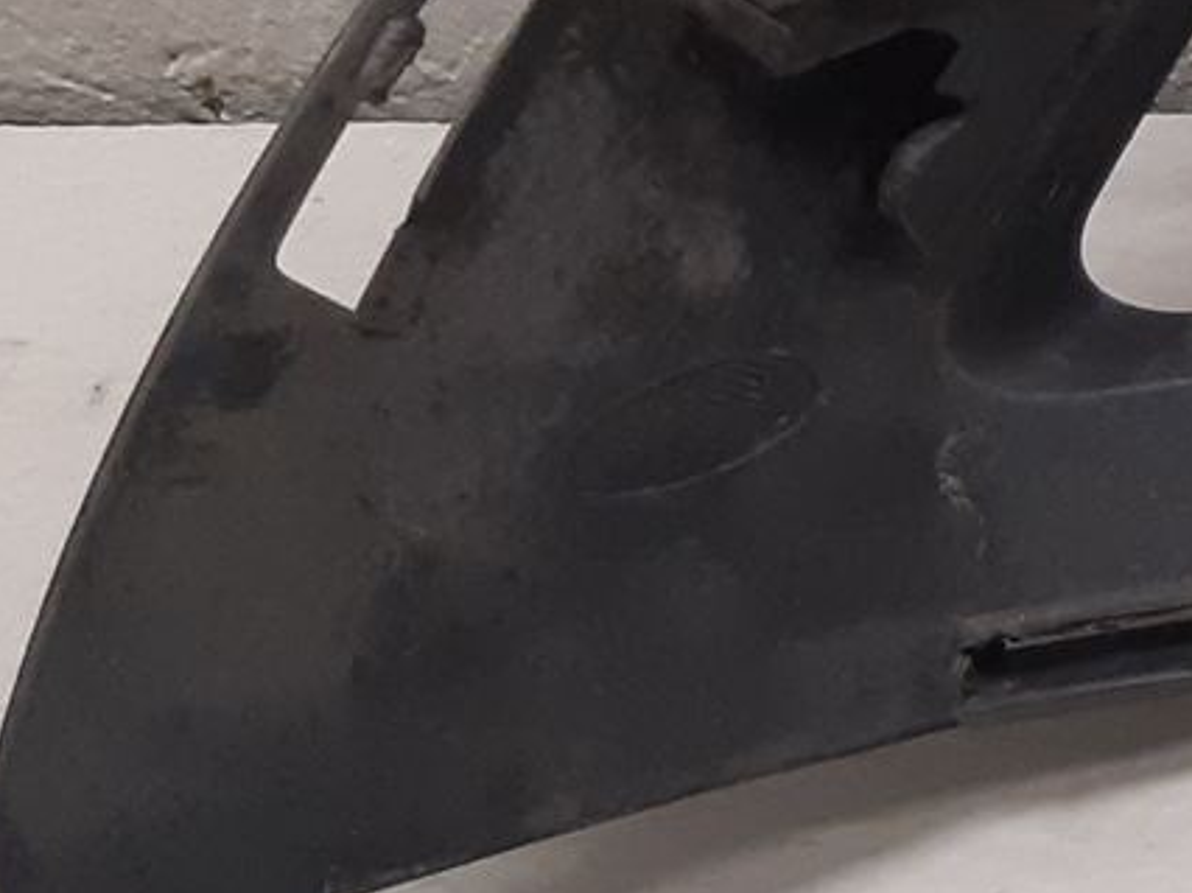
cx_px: 2390
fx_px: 4302
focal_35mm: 125
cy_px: -62
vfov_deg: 11.7
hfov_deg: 13.5
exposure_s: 1/50
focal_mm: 3.93
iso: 160
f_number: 1.7
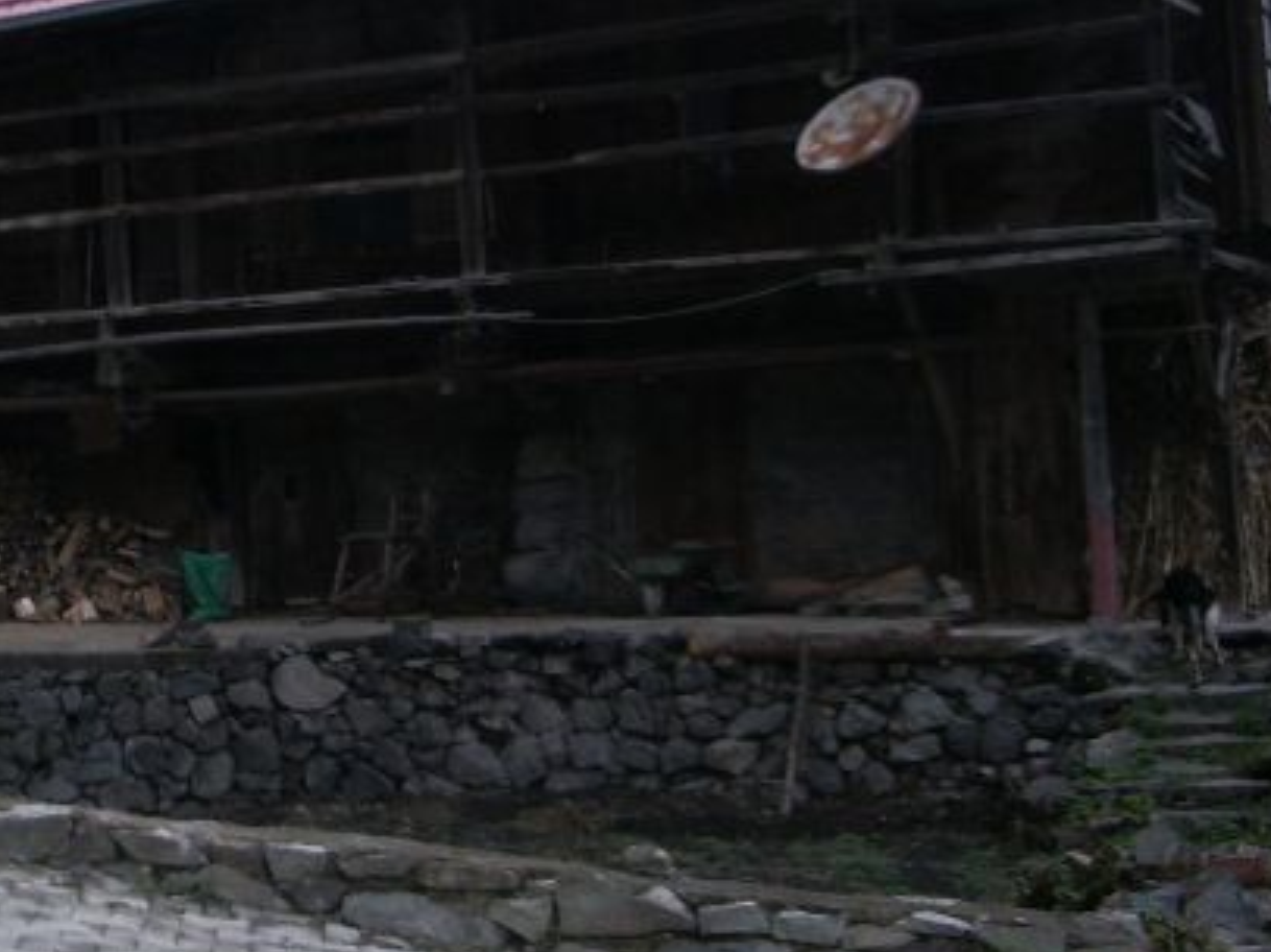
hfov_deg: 27.9
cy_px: 382
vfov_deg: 21.3
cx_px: 385
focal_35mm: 69
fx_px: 2532
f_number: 2.6
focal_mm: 5.8
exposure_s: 1/40
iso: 100
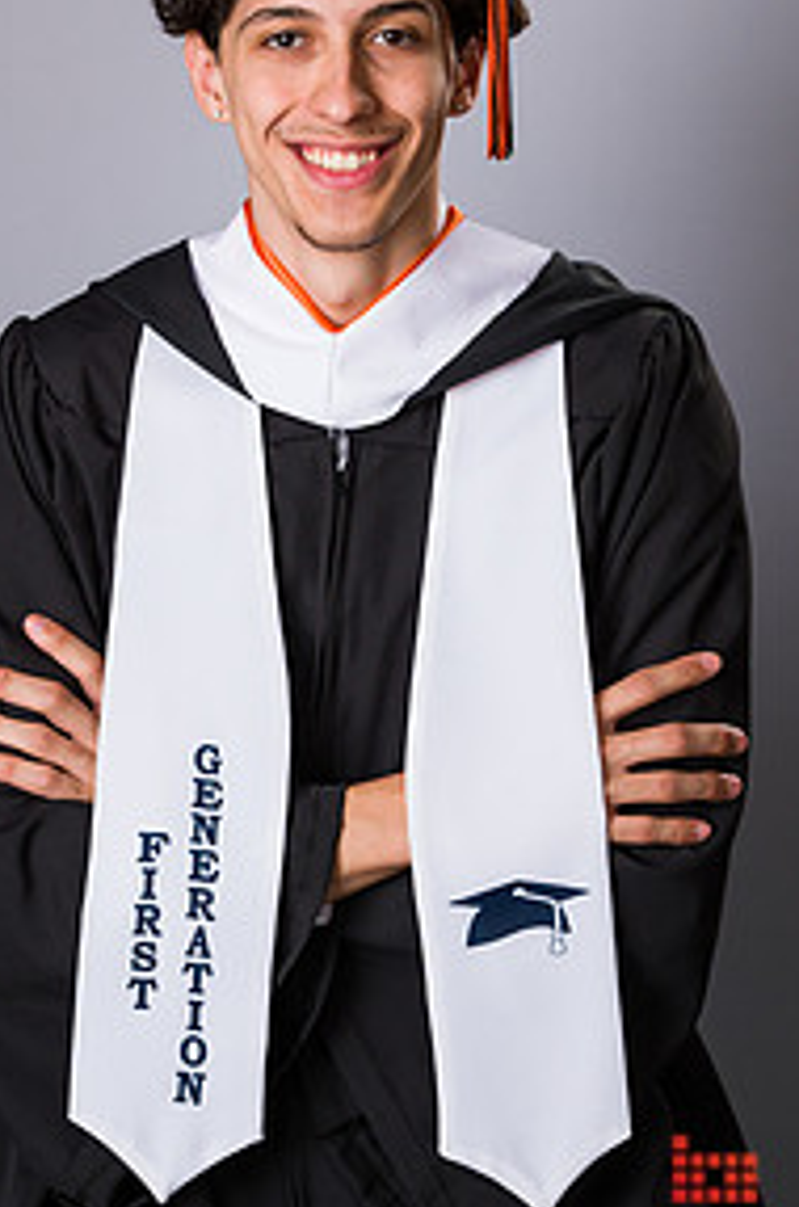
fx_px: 4516
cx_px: 339
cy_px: 404
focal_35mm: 135
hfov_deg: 10.1
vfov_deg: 15.2
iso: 800
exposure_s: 1/200
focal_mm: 86
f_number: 8
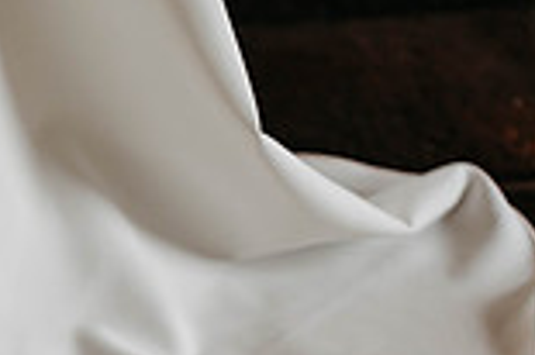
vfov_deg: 4.3
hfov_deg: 6.4
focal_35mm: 318
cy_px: 400
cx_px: -138
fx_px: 4721
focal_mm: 85
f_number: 1.8
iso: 180
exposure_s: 1/200
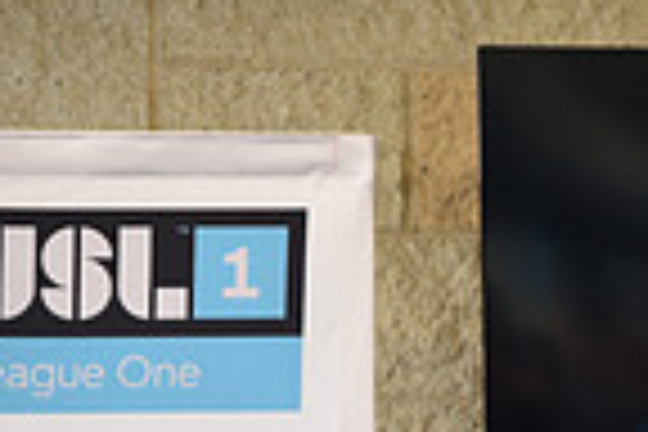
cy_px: 862
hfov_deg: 7.1
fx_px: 5076
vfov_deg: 4.8
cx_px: 1148
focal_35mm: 282
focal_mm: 70
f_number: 2.8
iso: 400
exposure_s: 1/60
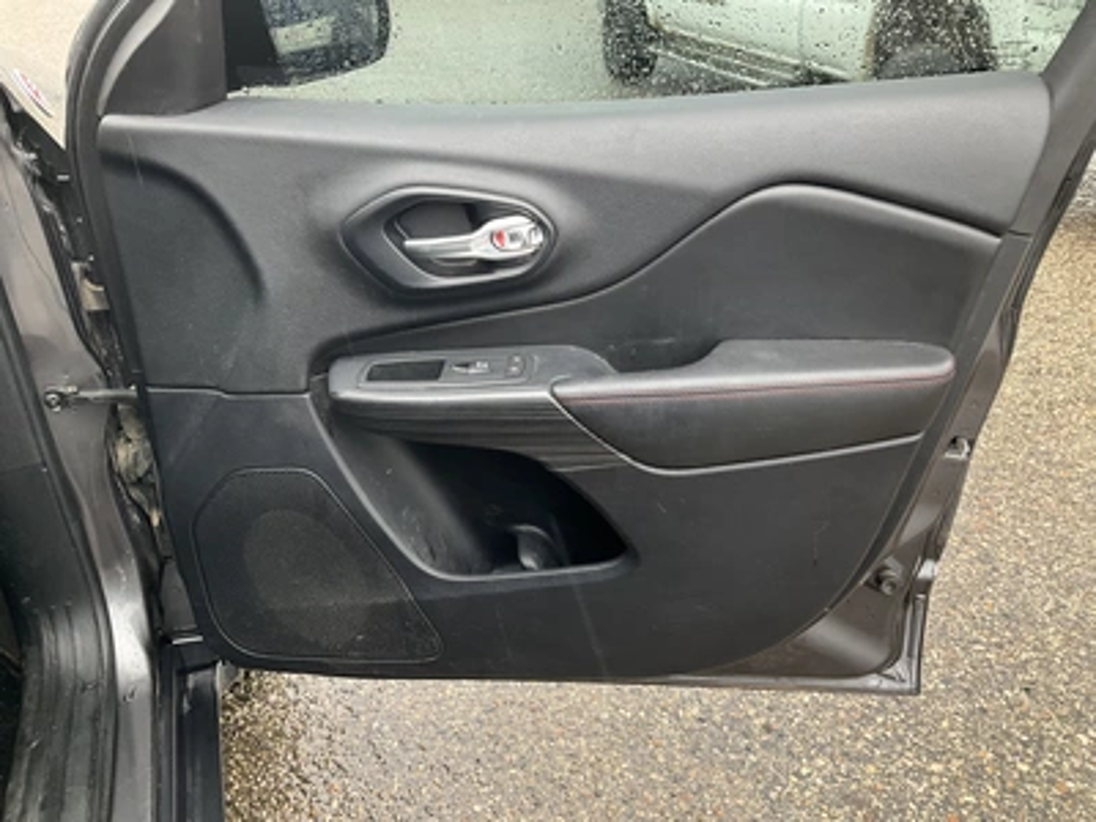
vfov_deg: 48.2
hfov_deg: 61.7
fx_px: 918
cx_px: 548
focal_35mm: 29
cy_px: 411
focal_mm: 3
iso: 64
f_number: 1.8
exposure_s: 1/68
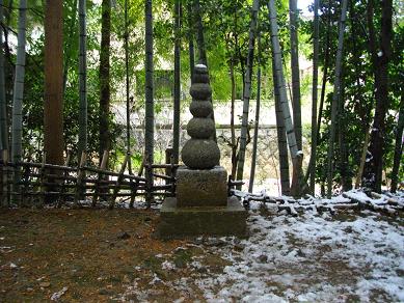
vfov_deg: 44.2
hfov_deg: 56.8
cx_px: 202
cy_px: 152
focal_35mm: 32
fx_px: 374
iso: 400
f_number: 2.9
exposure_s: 1/50
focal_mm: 5.7
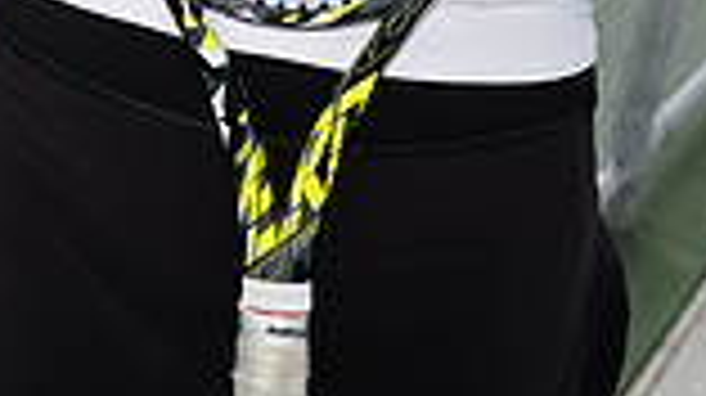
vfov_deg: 8.1
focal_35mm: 138
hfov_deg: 15.6
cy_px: -549
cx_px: 261
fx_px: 2581
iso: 100
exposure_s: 1/250
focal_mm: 46
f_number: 5.6
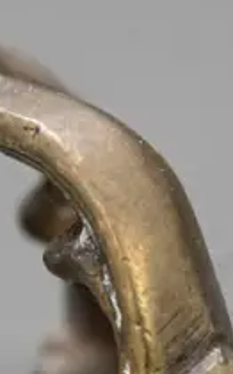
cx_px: -57
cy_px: 705
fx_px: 4202
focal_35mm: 413
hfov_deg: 3.2
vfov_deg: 5.0
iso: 3200
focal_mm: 40
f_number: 5
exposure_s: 1/100
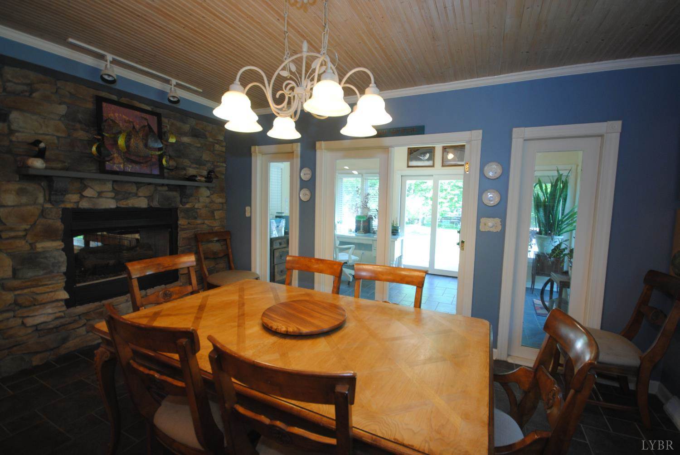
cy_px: 228
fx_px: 284
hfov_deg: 100.3
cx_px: 340
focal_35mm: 15
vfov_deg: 77.5
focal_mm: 10
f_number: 4
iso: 320
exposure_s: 1/30
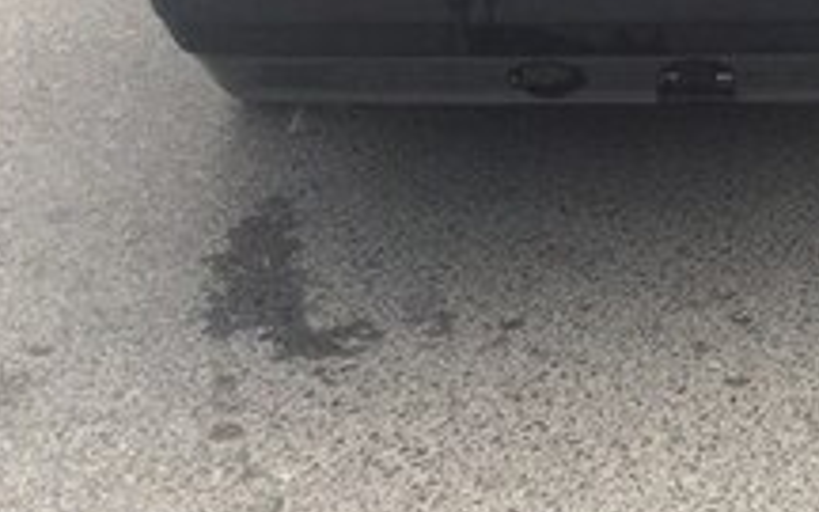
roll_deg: -1.7
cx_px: 785
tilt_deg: -12.6
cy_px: -192
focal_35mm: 94
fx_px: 2098
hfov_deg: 21.4
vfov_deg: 13.3
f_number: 2.2
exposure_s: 1/1140
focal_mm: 4.15
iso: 32
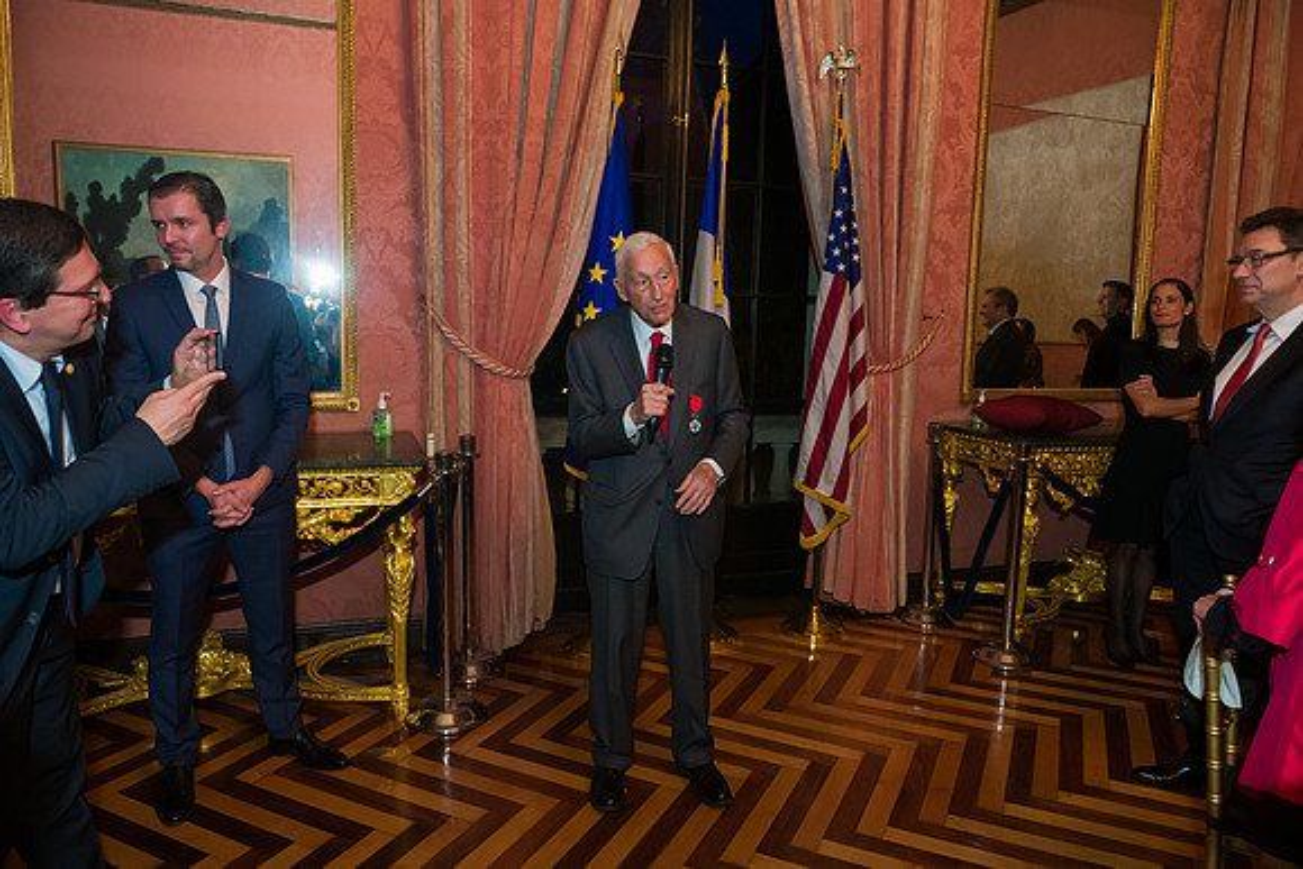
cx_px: 652
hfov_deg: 73.7
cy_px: 434
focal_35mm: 24
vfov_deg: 53.2
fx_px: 869
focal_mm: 24
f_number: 4
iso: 3200
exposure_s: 1/100
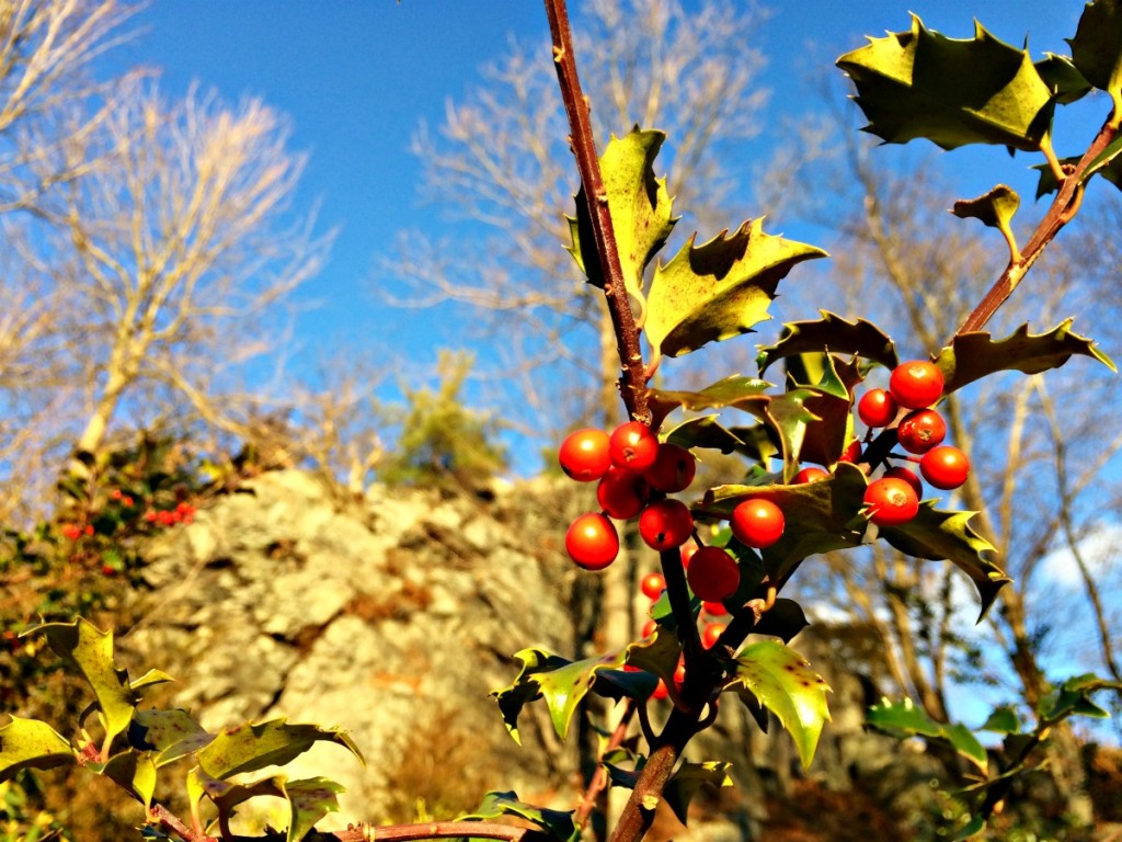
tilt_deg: +36.8
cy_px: 421
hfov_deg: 61.7
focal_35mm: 29
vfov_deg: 48.2
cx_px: 561
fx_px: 940
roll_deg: +1.8
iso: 32
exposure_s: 1/376
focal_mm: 4.15
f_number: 2.2
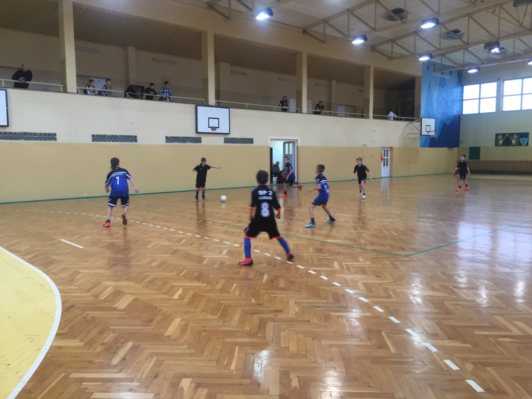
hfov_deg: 61.7
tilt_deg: -5.4
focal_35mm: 29
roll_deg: +0.5
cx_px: 266
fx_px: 446
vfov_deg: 48.2
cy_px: 200
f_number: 2.2
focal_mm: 4.15
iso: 100
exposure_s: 1/33
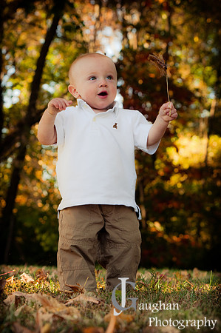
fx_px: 969
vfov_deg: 19.5
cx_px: 110
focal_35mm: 105
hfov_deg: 13.0
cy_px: 166
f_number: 4.5
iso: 640
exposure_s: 1/320
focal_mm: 70
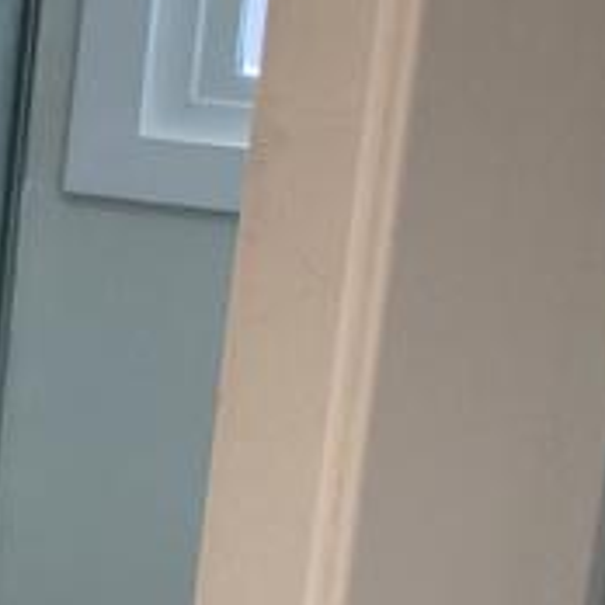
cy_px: 275
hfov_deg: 9.7
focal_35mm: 151
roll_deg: +0.1
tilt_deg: -14.8
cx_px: -1012
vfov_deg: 11.6
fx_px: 2986
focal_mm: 3
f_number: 1.8
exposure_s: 1/120
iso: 32
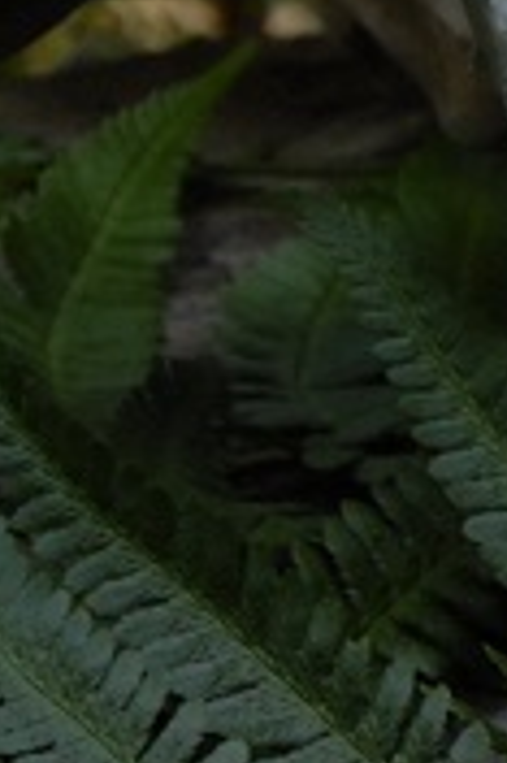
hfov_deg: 2.2
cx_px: 1450
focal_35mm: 609
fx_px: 12890
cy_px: -421
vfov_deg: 3.4
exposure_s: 1/125
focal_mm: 82
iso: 400
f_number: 7.1
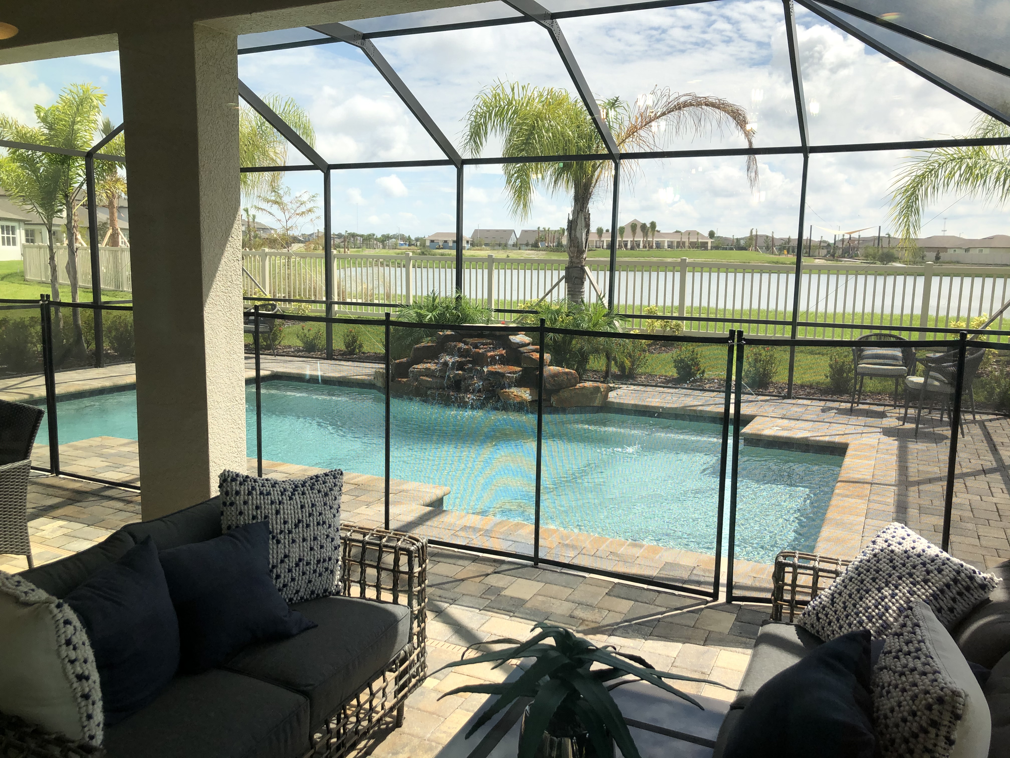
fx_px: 817
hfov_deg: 63.4
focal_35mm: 28
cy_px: 379
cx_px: 505
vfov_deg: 49.7
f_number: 1.8
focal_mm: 3.99
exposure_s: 1/695
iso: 20
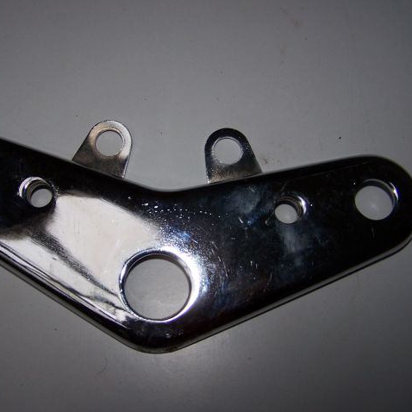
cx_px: 170
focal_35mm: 45
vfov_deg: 37.6
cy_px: 206
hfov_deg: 37.4
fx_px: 606
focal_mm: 6.3
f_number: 2.8
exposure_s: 1/60
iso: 80
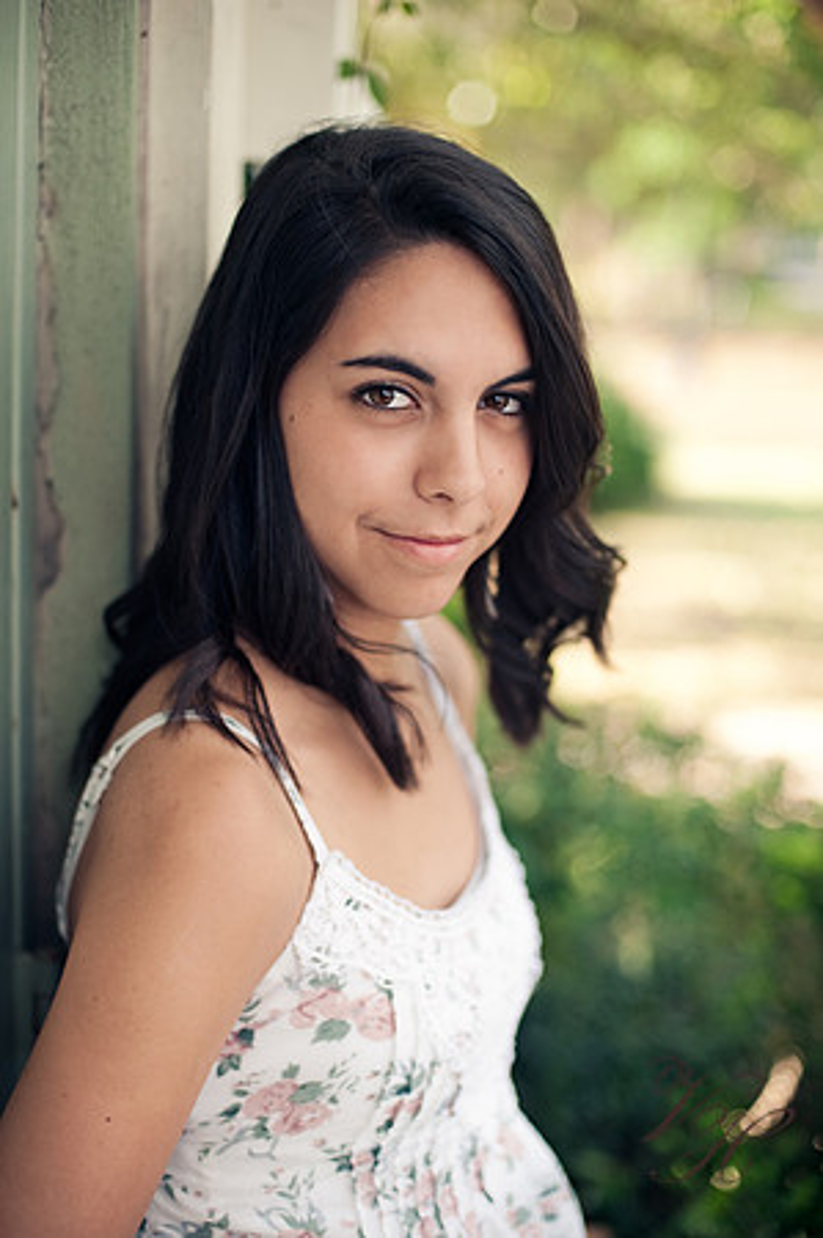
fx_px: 1718
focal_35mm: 50
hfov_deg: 26.9
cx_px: 412
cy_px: 619
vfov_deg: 39.6
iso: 200
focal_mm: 50
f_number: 2
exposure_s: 1/250
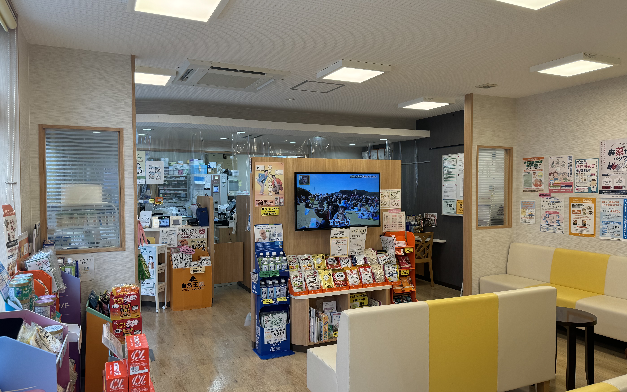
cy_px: 197
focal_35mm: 26
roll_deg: +0.3
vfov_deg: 47.6
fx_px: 444
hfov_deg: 70.4
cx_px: 313
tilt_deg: -1.5
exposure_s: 1/160
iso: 80
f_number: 1.78
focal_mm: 6.76
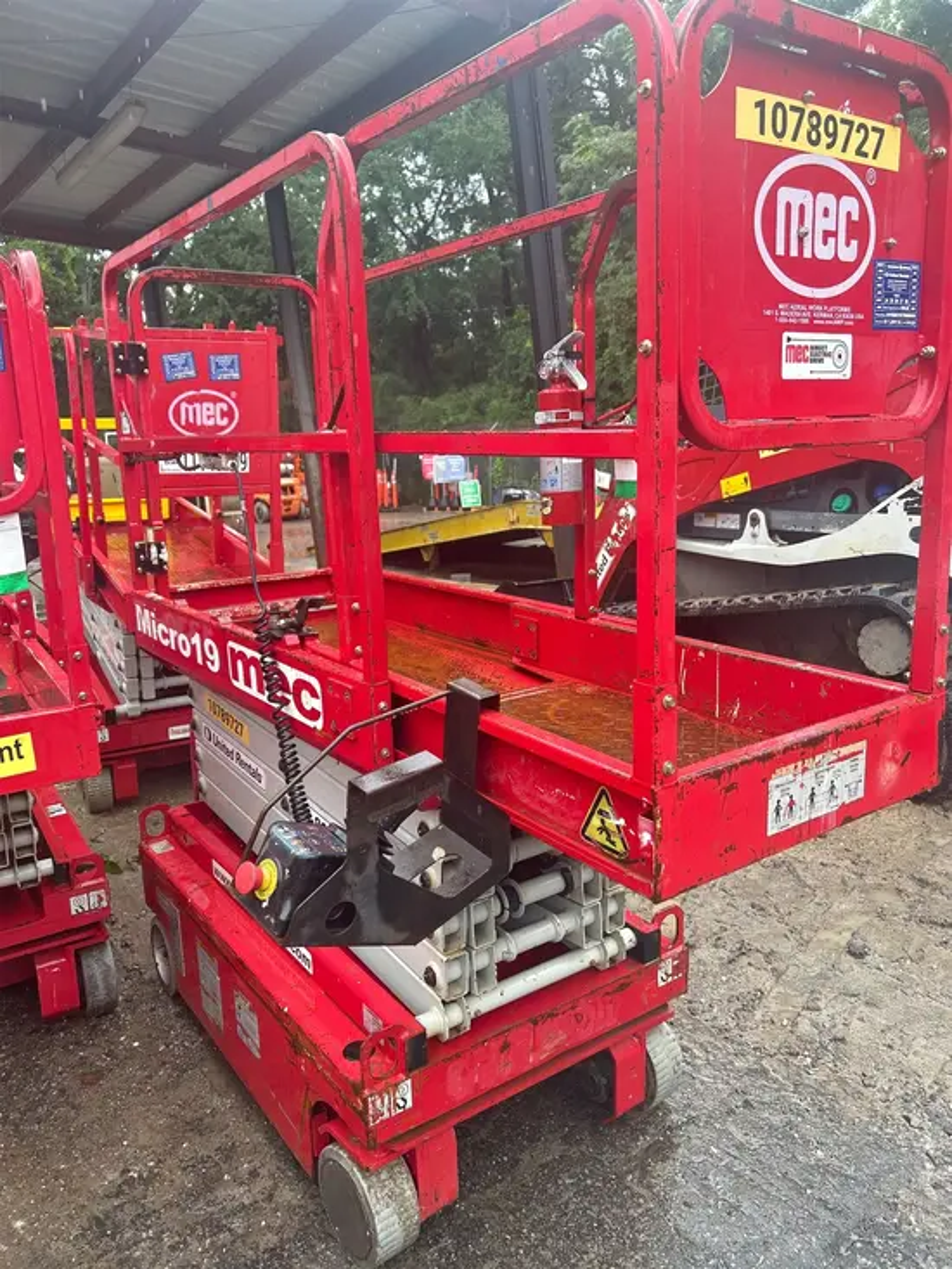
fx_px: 953
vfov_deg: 67.3
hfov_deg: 53.1
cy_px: 634
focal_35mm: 26
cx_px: 476
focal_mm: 5.7
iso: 50
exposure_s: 1/209
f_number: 1.5
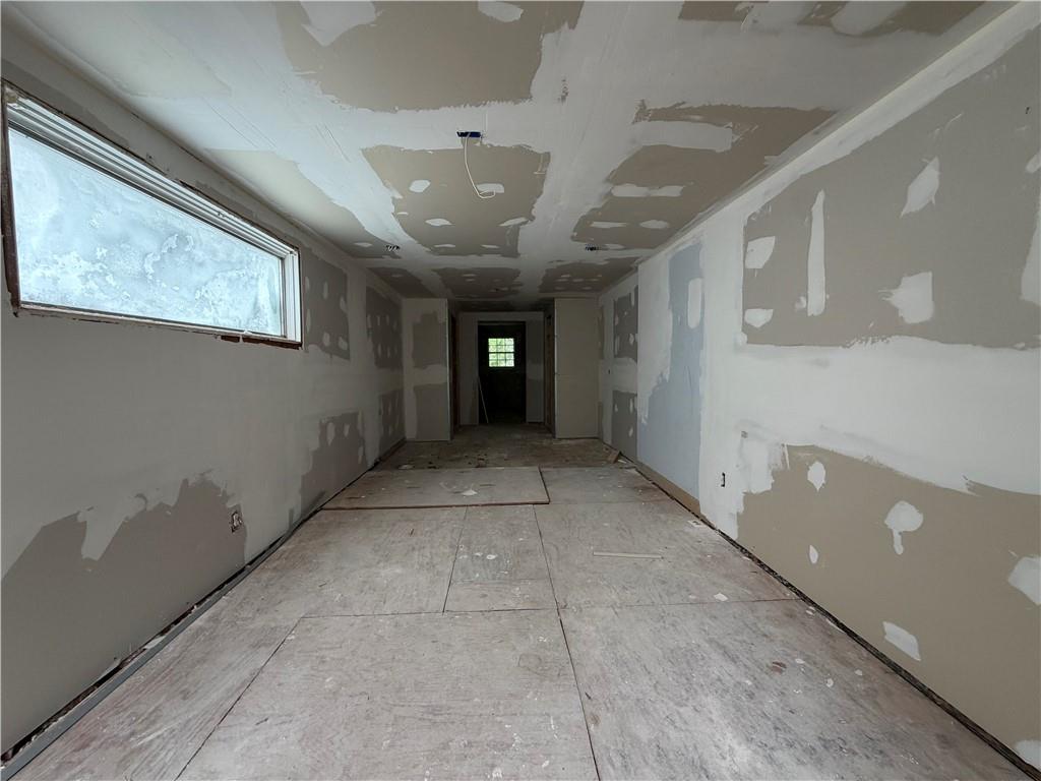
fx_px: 421
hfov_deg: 102.1
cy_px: 390
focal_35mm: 14
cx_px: 520
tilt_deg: -3.8
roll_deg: +0.7
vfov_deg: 85.7
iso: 250
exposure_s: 1/121
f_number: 2.2
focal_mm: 2.22
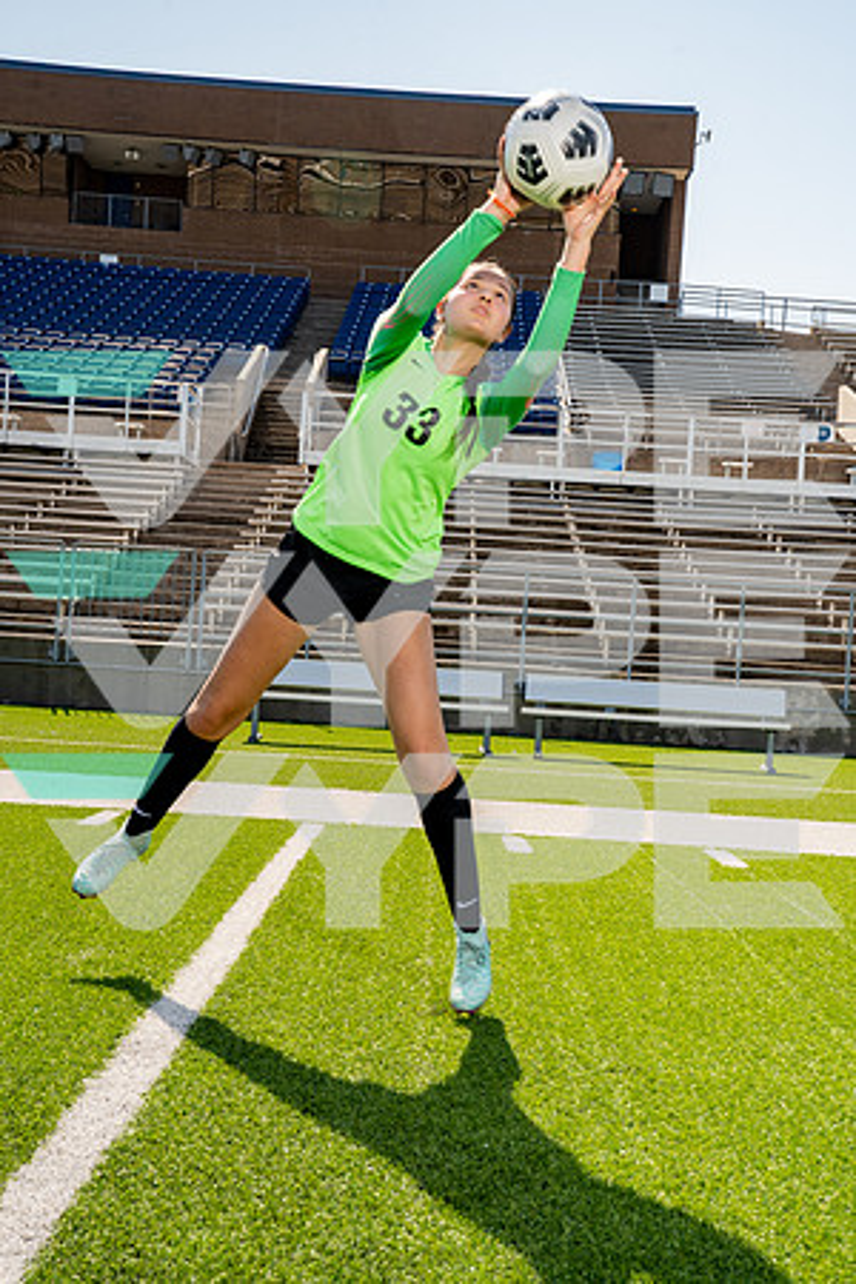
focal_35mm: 46
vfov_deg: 42.7
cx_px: 428
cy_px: 642
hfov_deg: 29.2
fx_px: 1641
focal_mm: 46
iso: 320
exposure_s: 1/250
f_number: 11
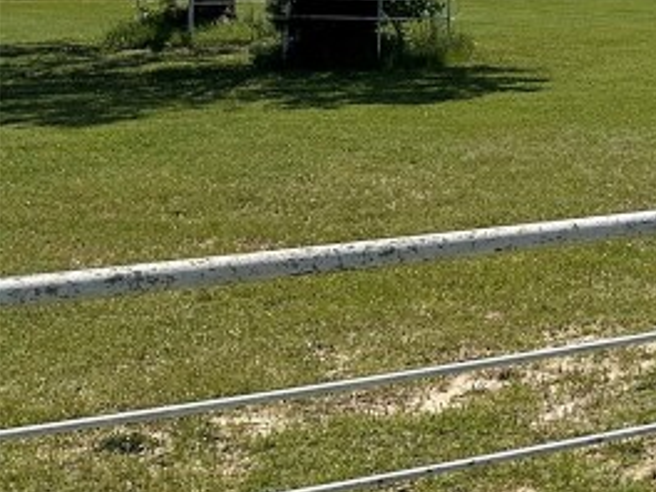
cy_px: -7
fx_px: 1762
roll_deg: +2.5
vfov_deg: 15.6
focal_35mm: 93
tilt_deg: -4.2
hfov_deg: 16.6
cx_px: 1270
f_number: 1.78
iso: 80
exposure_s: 1/7042
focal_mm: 6.86
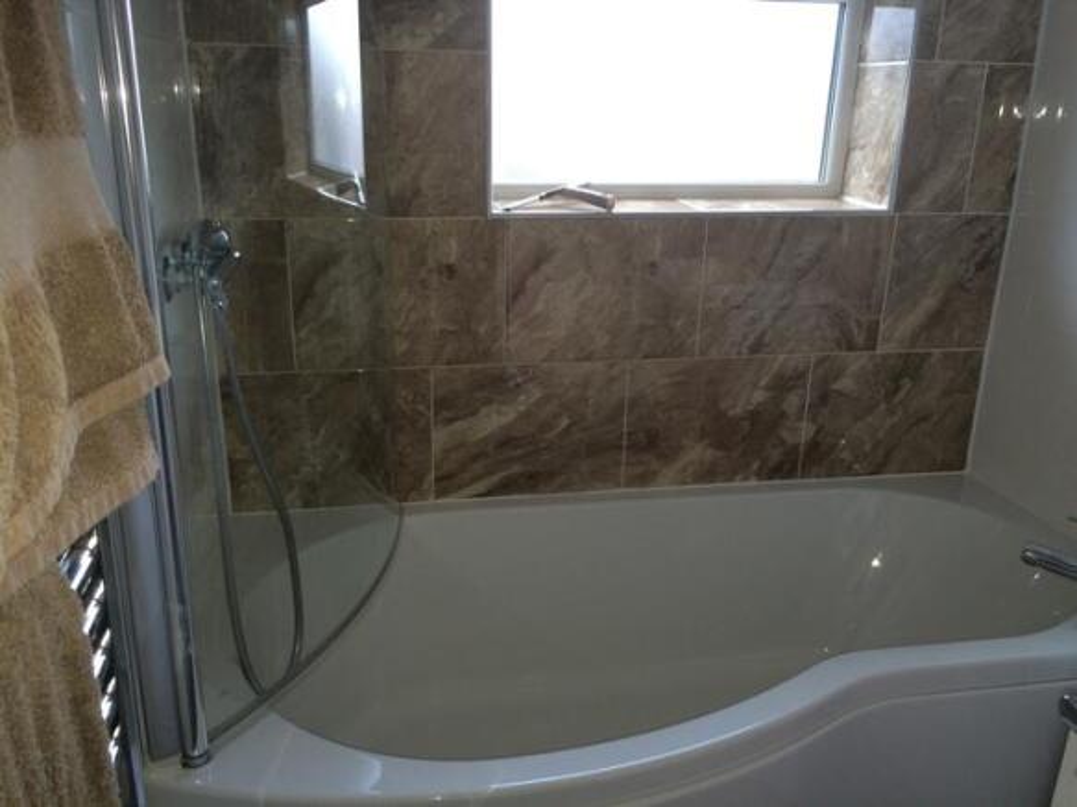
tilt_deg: -20.1
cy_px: 404
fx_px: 902
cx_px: 538
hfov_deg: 61.7
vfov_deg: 48.2
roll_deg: -1.1
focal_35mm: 29
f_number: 2.2
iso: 64
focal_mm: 4.15
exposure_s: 1/30
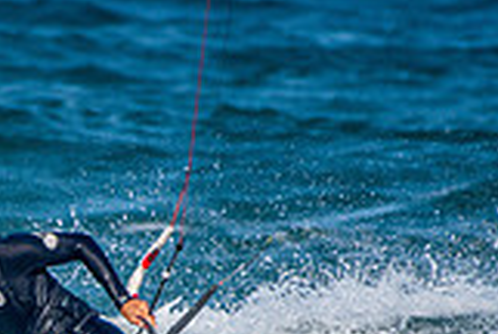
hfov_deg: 1.1
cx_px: -6
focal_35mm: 1797
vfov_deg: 0.8
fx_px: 24904
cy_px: 410
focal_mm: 500
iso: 200
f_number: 5.6
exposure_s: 1/4000
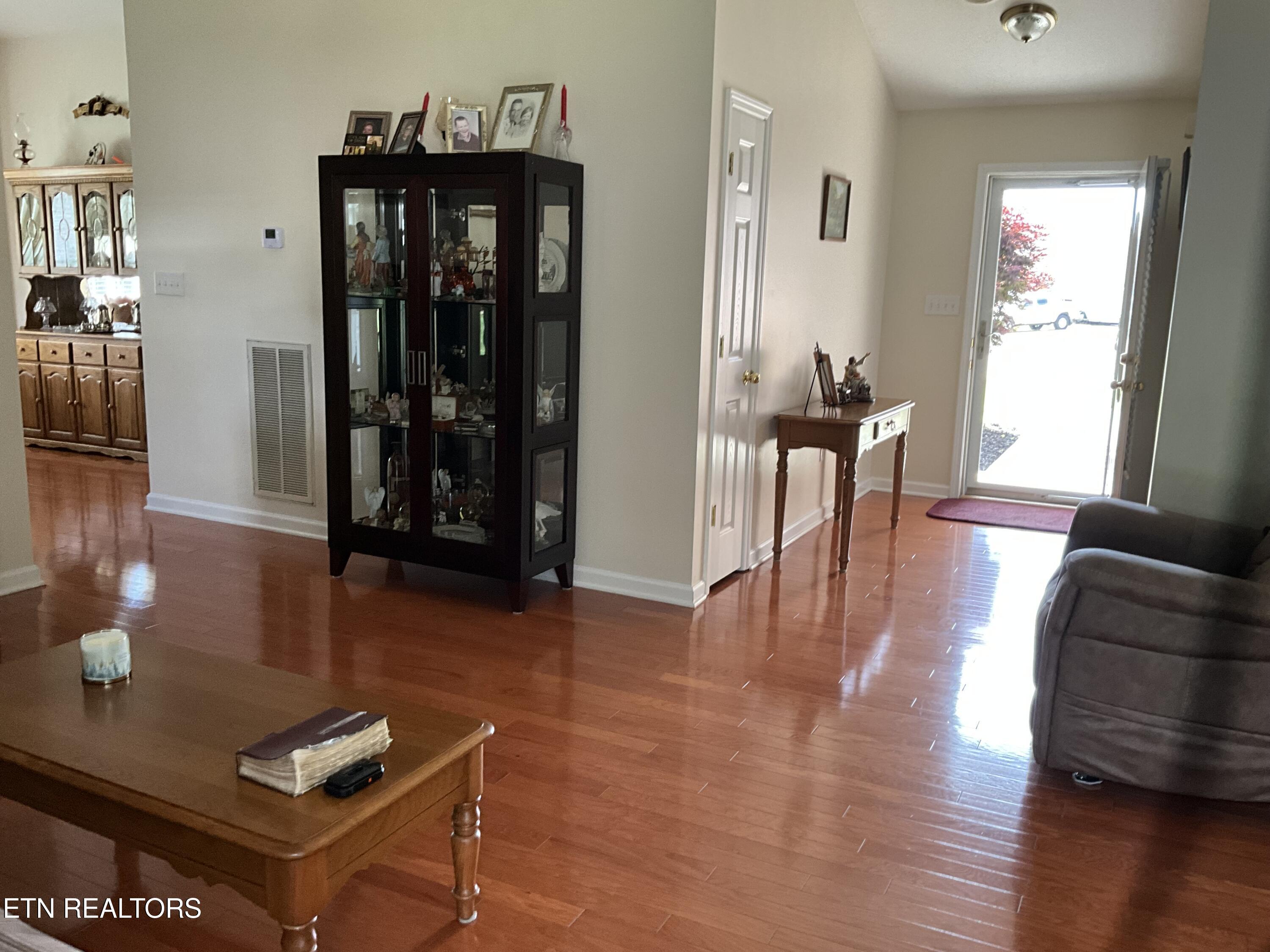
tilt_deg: -10.1
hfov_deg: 61.7
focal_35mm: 29
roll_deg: -1.8
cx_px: 635
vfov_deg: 48.2
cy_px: 476
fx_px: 1064
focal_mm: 3
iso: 64
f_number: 1.8
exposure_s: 1/62
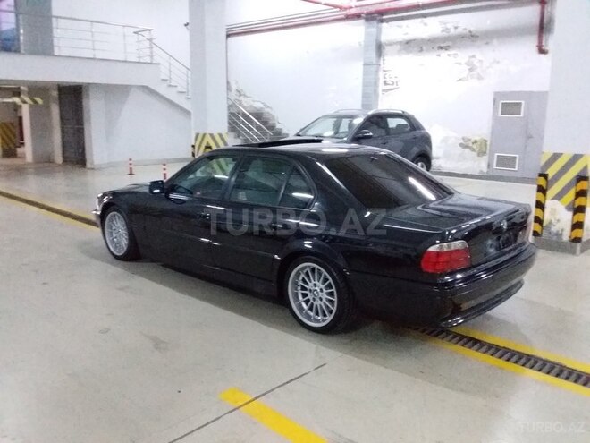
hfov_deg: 58.4
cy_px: 222
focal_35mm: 31
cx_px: 295
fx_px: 528
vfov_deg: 45.4
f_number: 2.2
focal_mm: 3.3
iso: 640
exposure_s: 1/17
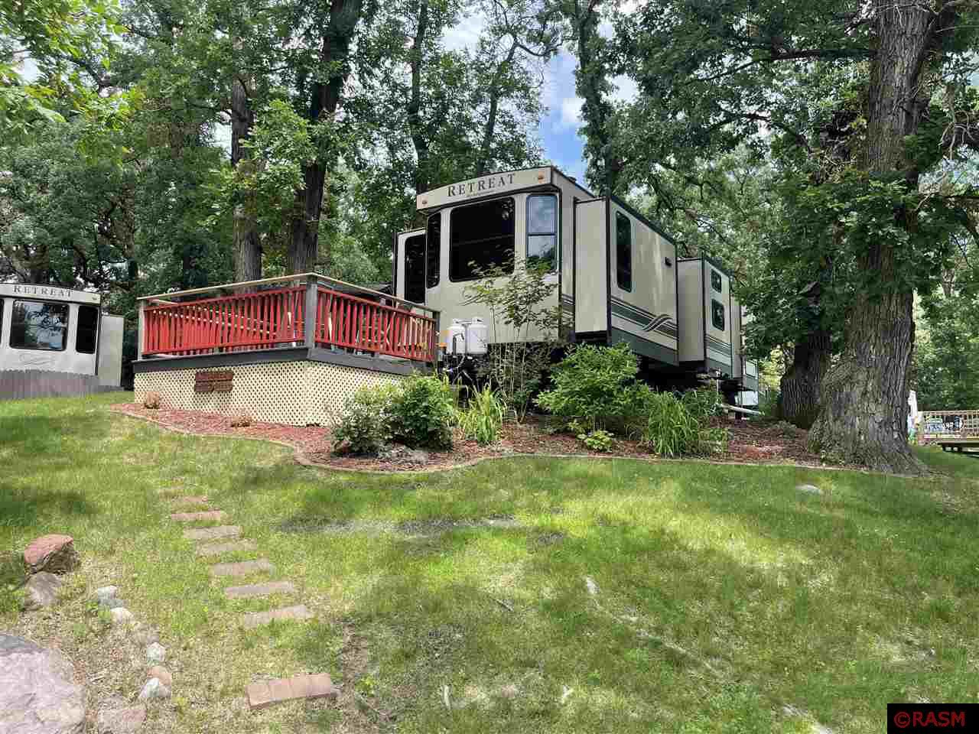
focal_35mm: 25
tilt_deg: +6.3
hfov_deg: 69.4
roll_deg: -0.9
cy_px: 367
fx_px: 707
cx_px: 490
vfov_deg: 54.9
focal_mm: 5.1
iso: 32
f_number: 1.6
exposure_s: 1/635
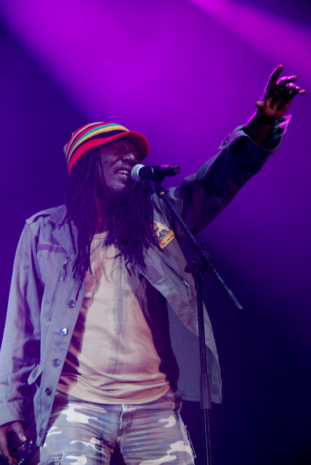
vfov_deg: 20.9
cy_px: 232
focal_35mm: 98
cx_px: 156
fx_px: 1260
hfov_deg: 14.1
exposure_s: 1/40
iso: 400
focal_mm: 65
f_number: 5.3
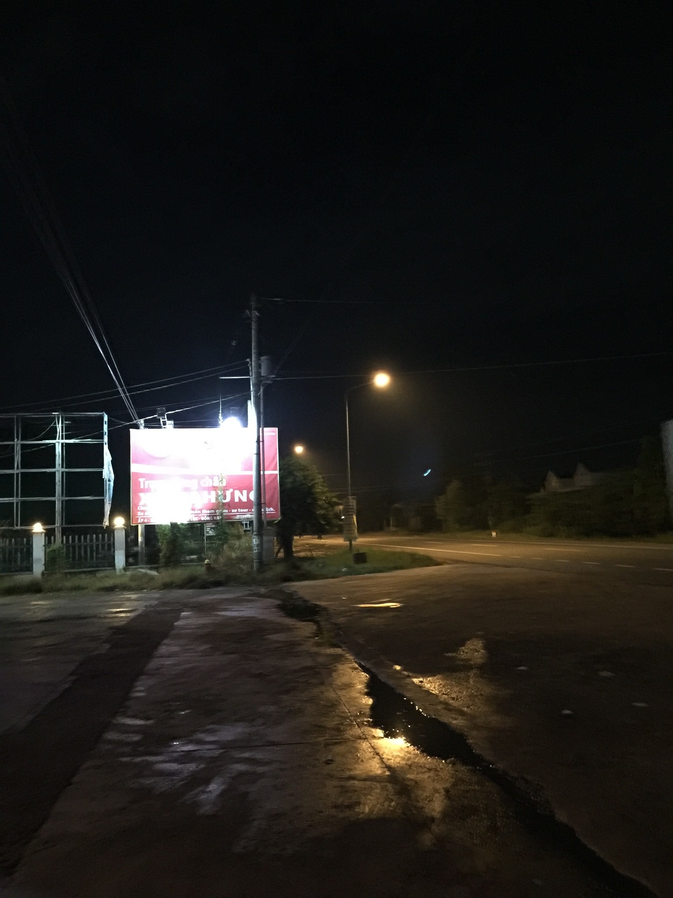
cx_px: 336
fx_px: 752
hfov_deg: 48.2
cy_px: 449
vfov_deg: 61.7
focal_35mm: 29
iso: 320
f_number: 2.2
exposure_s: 1/4
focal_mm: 4.15
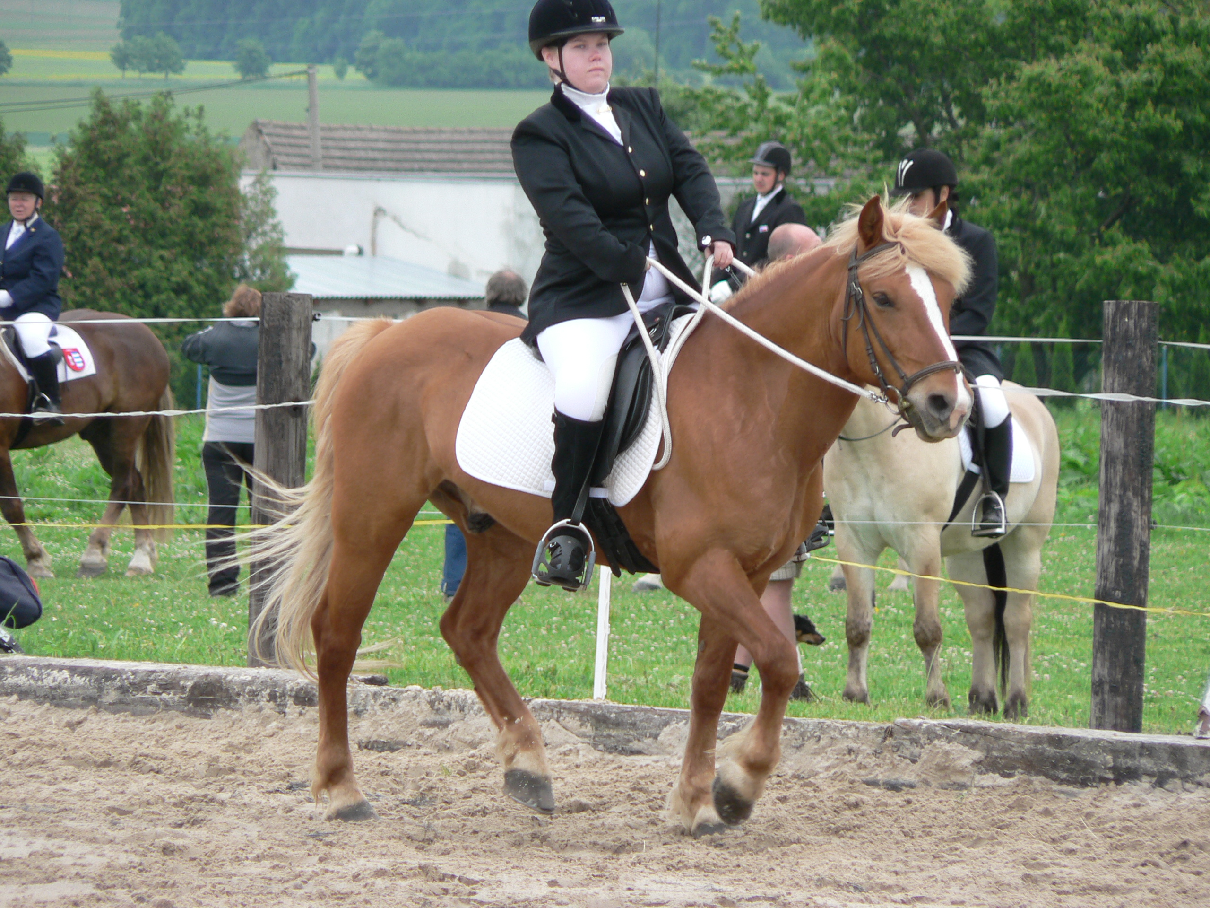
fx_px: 12059
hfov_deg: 5.7
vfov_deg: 4.3
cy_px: 454
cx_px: 605
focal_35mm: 345
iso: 80
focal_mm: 57.6
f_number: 3.3
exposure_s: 1/400
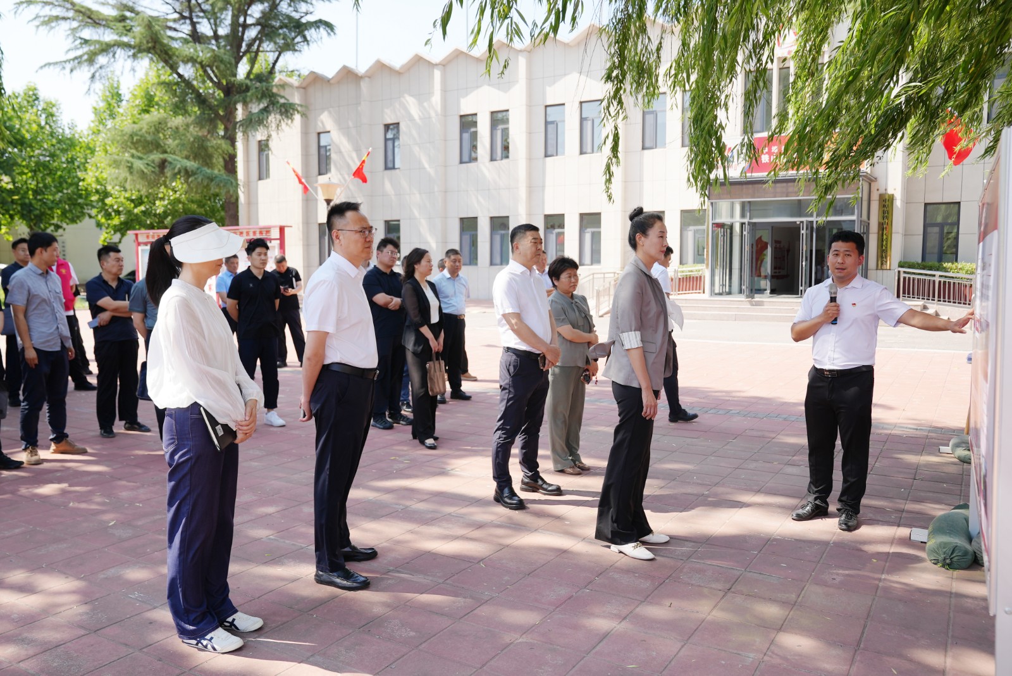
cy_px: 338
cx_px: 506
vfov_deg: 46.4
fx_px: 787
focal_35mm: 28
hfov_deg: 65.5
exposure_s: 1/250
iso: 80
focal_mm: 28
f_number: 4
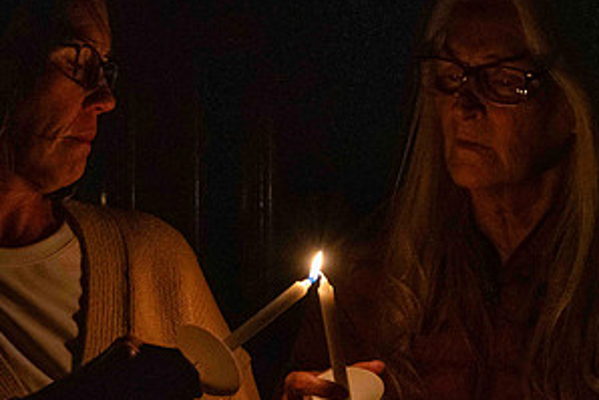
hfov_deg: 14.0
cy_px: 133
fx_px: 2397
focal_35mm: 144
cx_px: 9
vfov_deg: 9.5
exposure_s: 1/40
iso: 8000
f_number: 6.3
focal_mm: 61
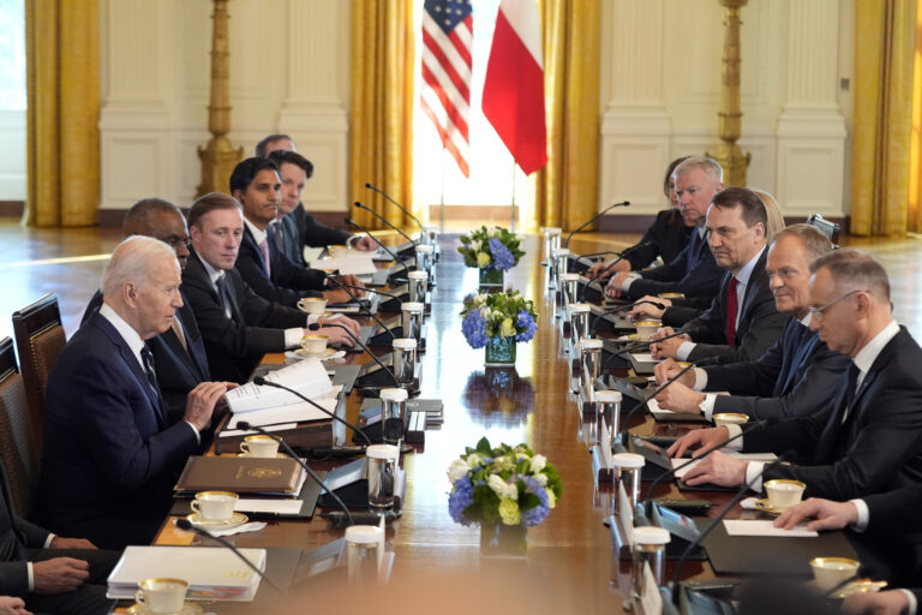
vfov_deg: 16.5
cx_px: 461
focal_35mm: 83
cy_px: 308
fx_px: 2126
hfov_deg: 24.5
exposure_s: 1/250
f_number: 3.5
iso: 4000
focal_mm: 83
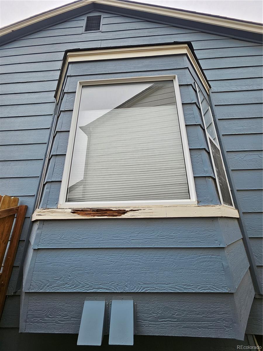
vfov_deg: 106.2
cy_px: 176
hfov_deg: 89.9
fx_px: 132
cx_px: 132
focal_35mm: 13
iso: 32
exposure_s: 1/274
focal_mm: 1.74
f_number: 2.2
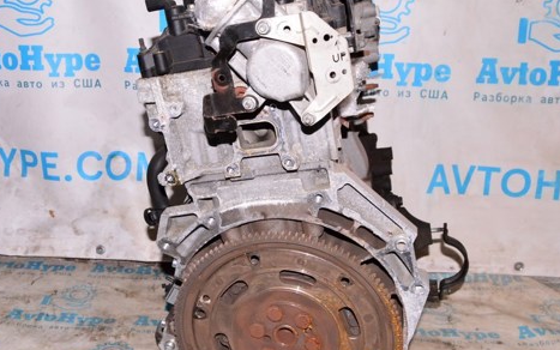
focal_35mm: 46
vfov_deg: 28.0
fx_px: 702
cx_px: 251
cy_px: 195
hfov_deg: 43.4
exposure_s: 1/200
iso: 1600
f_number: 8
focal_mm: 22
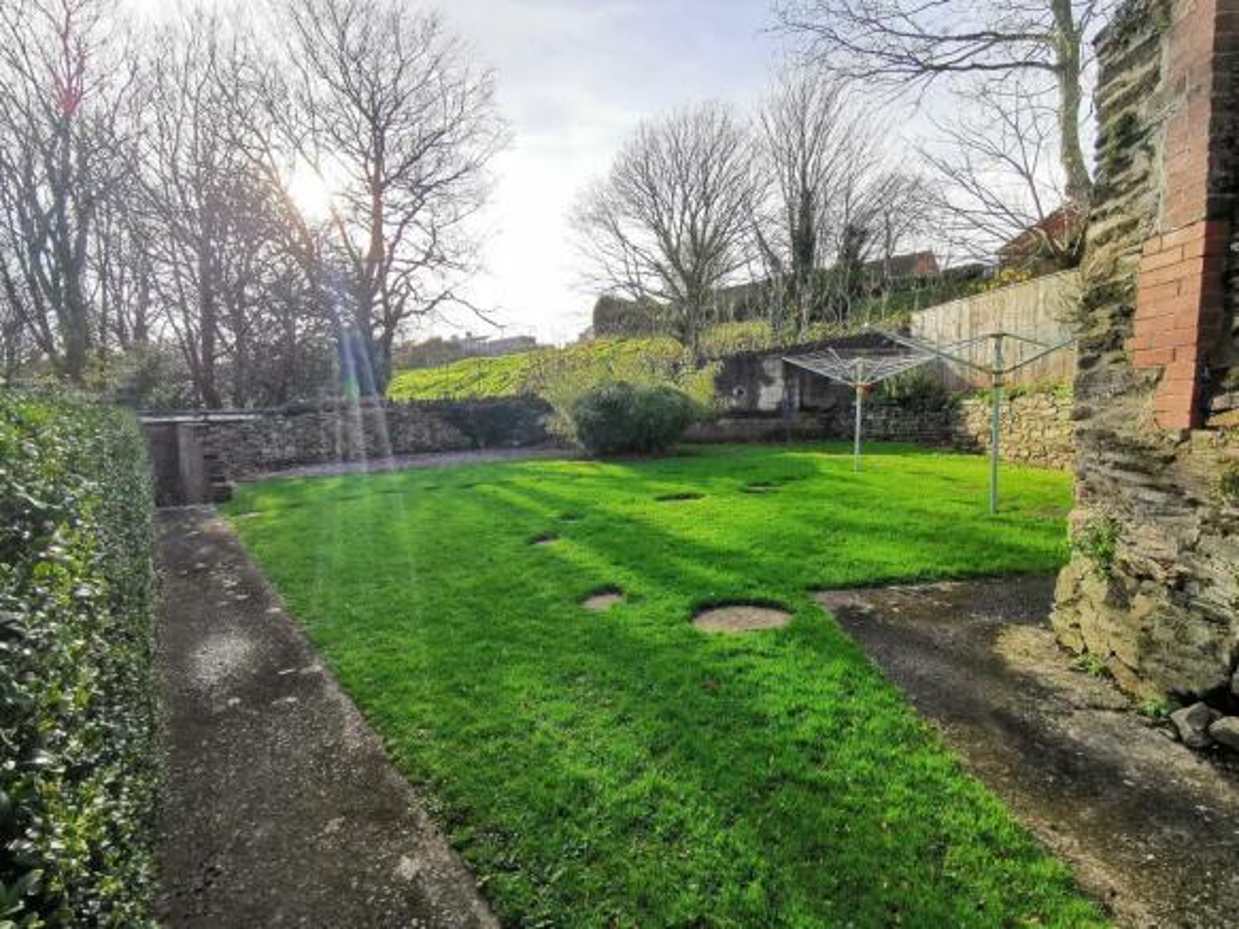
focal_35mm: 17
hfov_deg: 91.0
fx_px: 608
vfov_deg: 74.7
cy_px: 464
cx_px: 620
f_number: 2.2
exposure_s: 1/300
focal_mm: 2.26
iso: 50
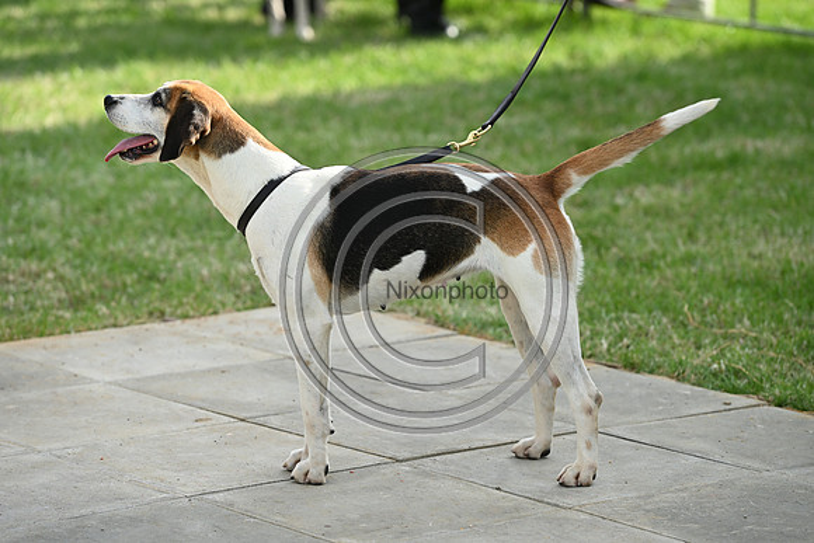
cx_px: 407
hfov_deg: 12.1
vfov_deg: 8.1
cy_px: 272
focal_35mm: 170
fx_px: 3845
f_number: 4.5
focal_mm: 170
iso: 320
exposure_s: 1/1000
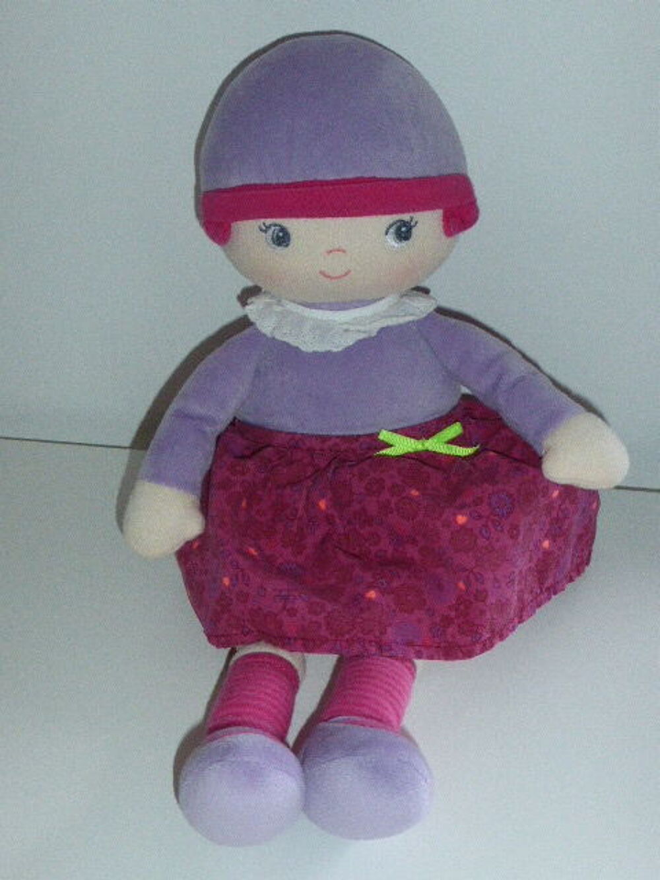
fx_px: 1169
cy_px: 440
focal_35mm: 46
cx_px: 330
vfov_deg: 41.2
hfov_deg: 31.5
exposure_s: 1/125
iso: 640
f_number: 4.1
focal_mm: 7.9
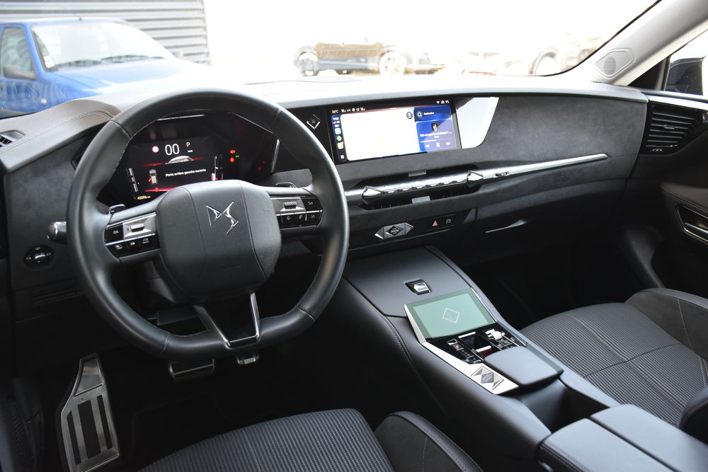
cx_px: 354
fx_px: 590
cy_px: 236
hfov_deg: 61.9
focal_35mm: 30
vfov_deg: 43.6
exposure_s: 1/60
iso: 800
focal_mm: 20
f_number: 4
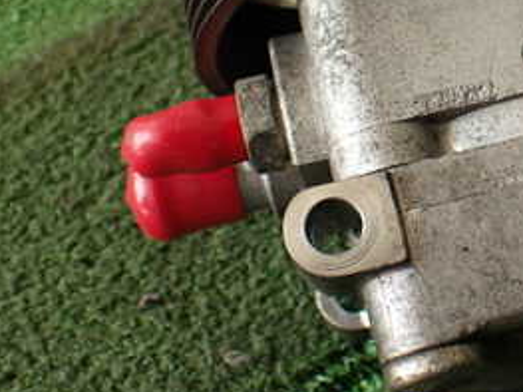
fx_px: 1102
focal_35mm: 73
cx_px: 511
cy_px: 88
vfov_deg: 20.0
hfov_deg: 25.5
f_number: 2.4
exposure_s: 1/60
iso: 200
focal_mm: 5.79
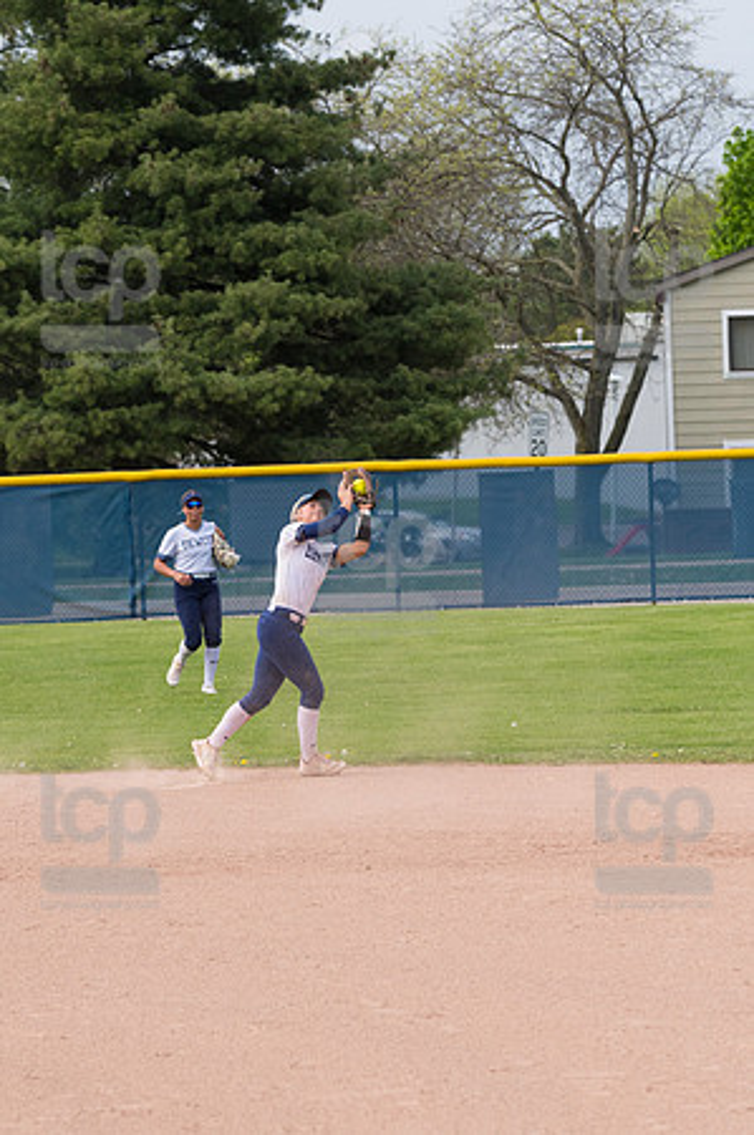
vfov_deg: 11.0
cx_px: 377
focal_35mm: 187
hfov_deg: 7.3
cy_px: 568
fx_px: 5888
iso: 400
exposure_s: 1/1600
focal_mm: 125
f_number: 5.6
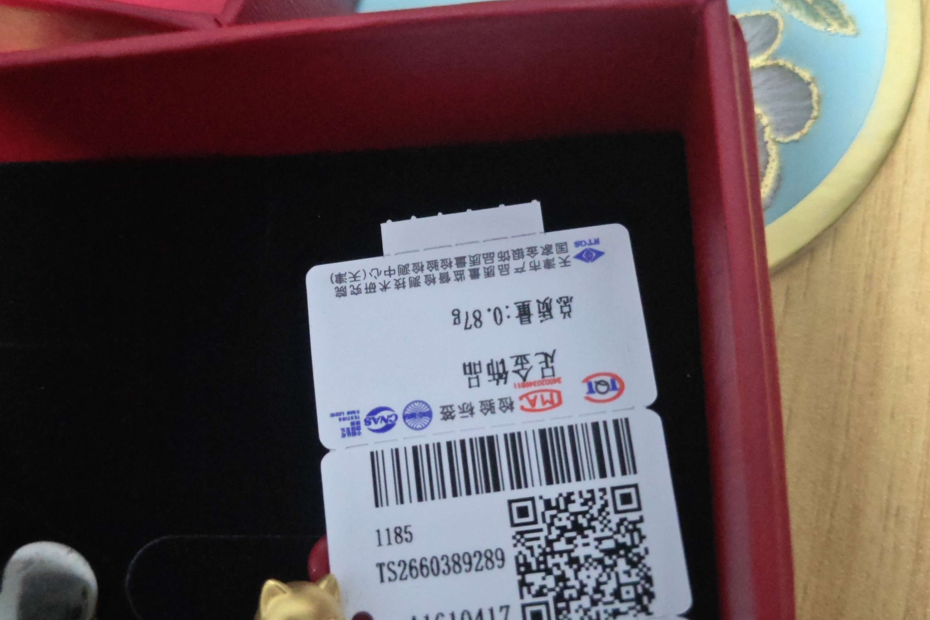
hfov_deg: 55.8
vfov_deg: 38.9
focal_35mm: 34
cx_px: 466
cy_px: 303
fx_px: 878
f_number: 1.95
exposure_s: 1/20
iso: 2500
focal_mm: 5.52
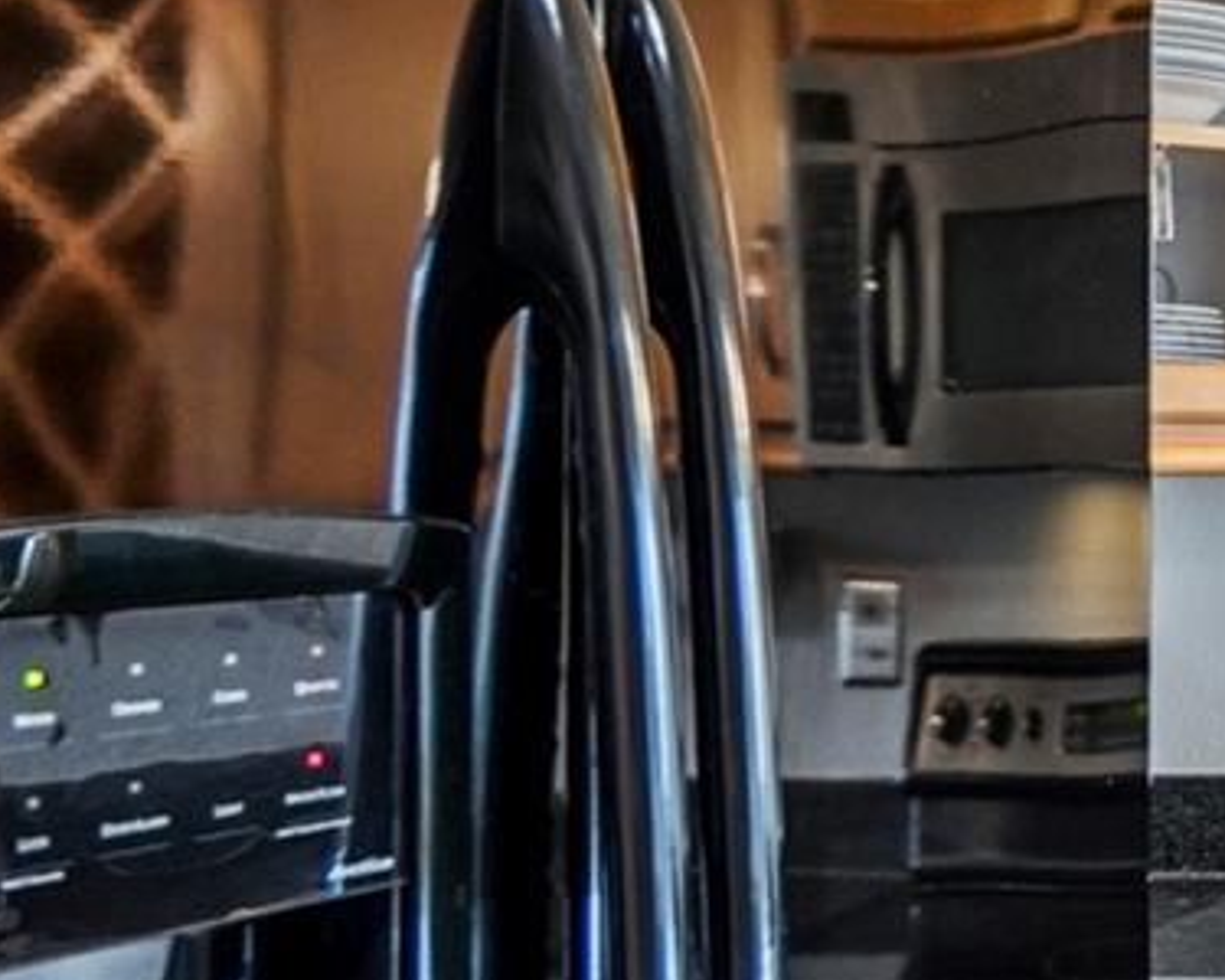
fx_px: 2610
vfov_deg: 21.3
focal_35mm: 72
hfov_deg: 18.5
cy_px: 444
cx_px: 2385
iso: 400
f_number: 8
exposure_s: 1/6
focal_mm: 12
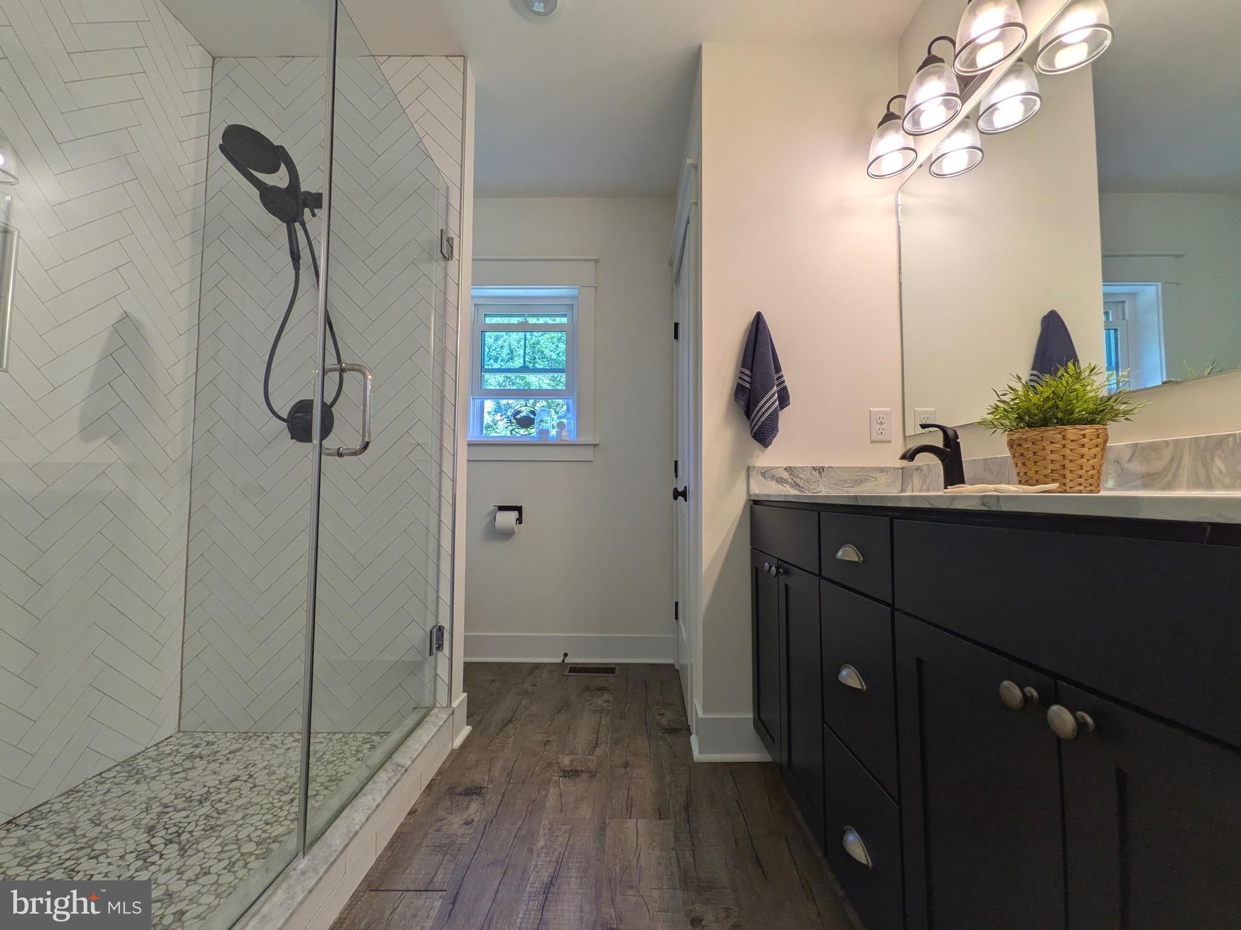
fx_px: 502
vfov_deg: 85.7
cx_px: 620
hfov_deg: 102.1
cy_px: 465
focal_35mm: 14
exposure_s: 1/120
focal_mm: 1.85
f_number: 2.2
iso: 46
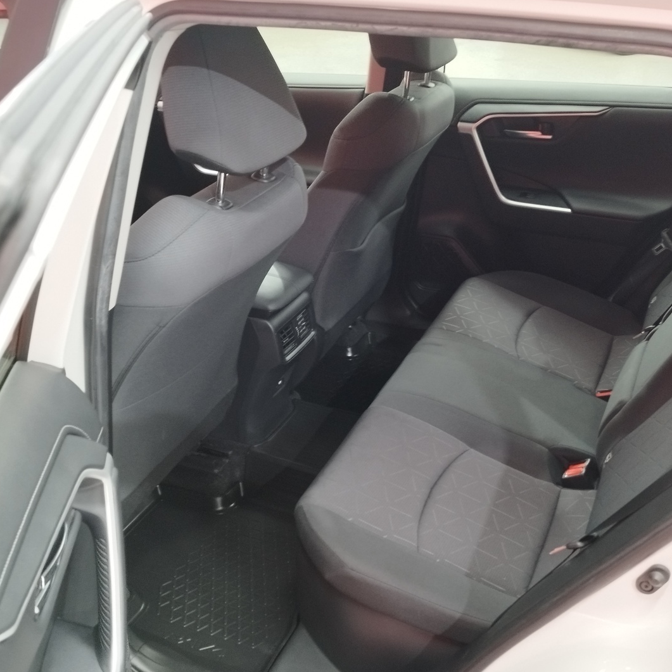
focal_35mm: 30
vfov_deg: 54.0
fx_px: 659
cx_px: 398
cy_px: 336
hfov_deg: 53.7
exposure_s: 1/25
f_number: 1.89
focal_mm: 5.95
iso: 340
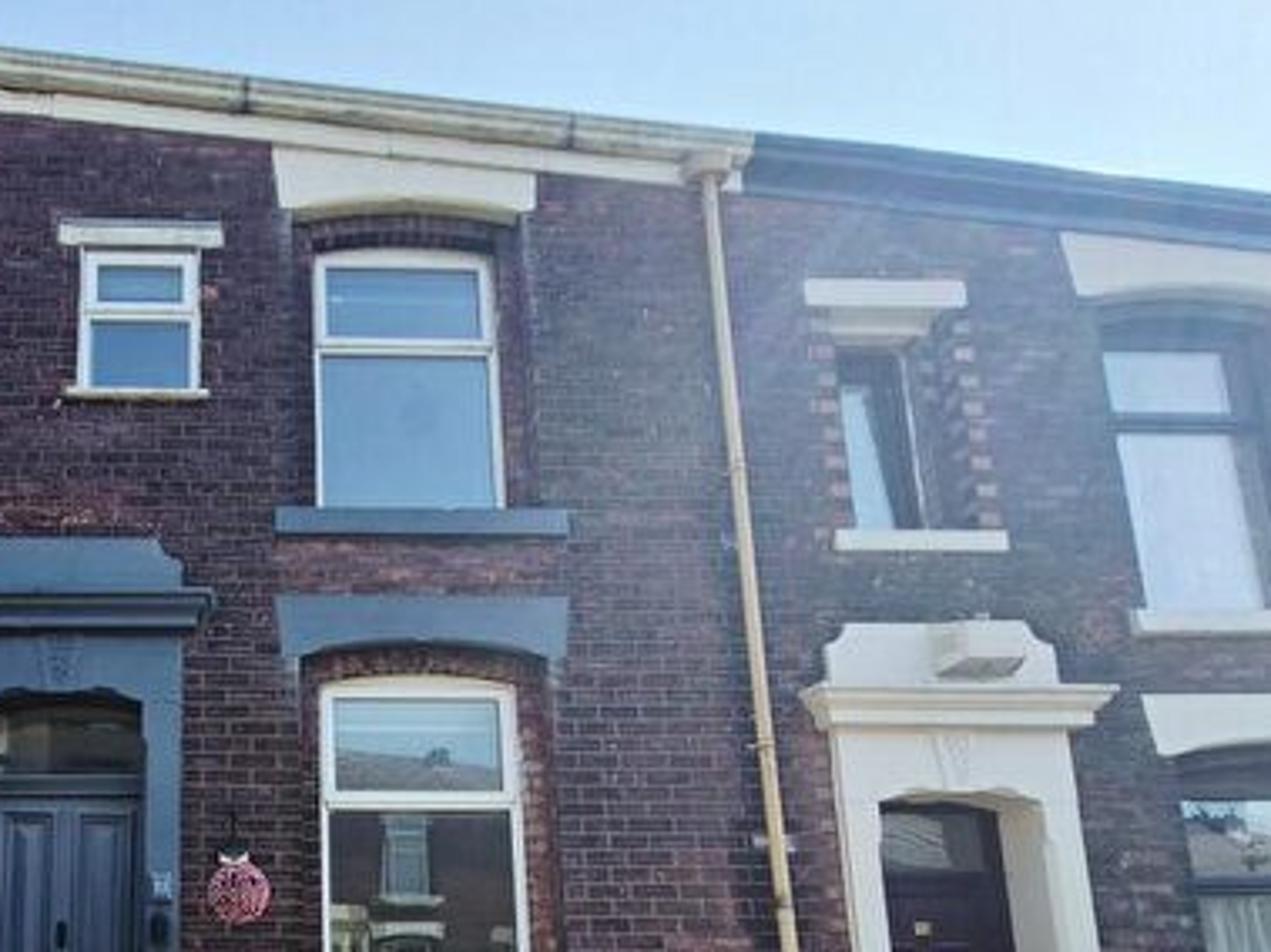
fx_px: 881
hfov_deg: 65.5
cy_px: 813
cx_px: 265
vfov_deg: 51.7
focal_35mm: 24
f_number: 2.2
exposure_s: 1/1667
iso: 40
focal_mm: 1.74
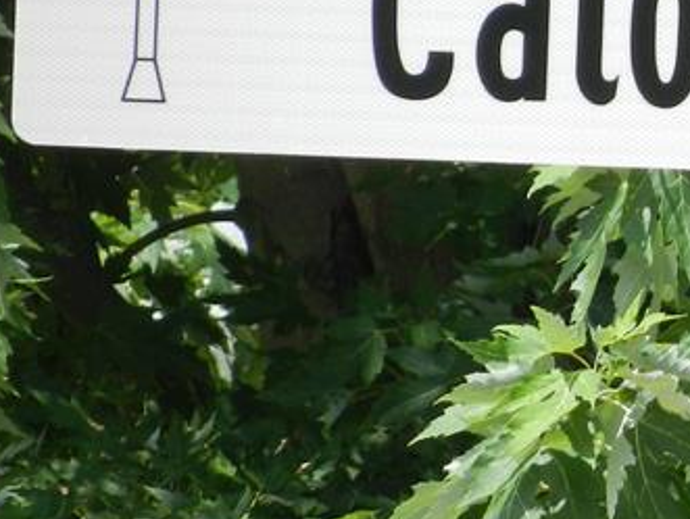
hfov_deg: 1.7
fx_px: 23926
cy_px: 106
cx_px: 1005
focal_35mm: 1199
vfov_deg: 1.2
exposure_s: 1/400
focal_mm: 69.8
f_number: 5.5
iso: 160
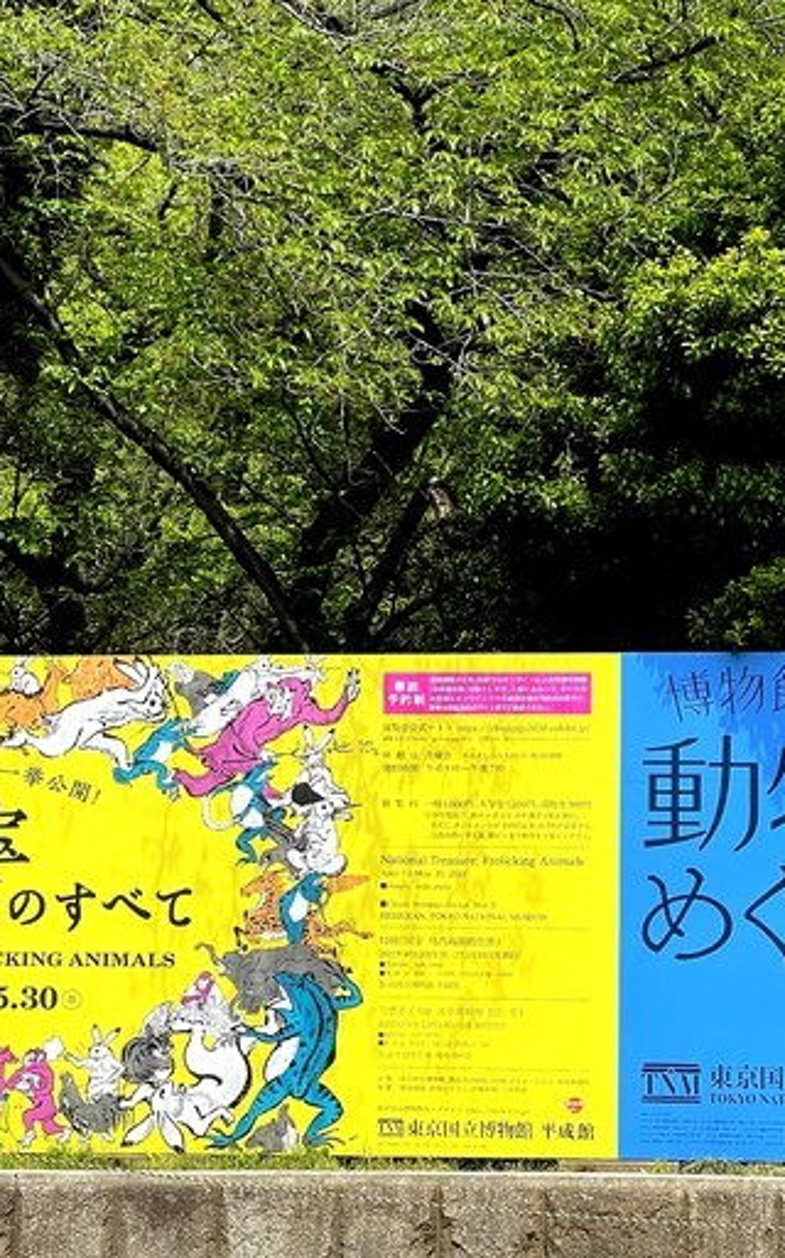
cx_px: 415
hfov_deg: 15.2
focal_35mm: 86
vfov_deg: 24.1
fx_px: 2948
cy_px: 684
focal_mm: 6
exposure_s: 1/2994
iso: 25
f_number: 2
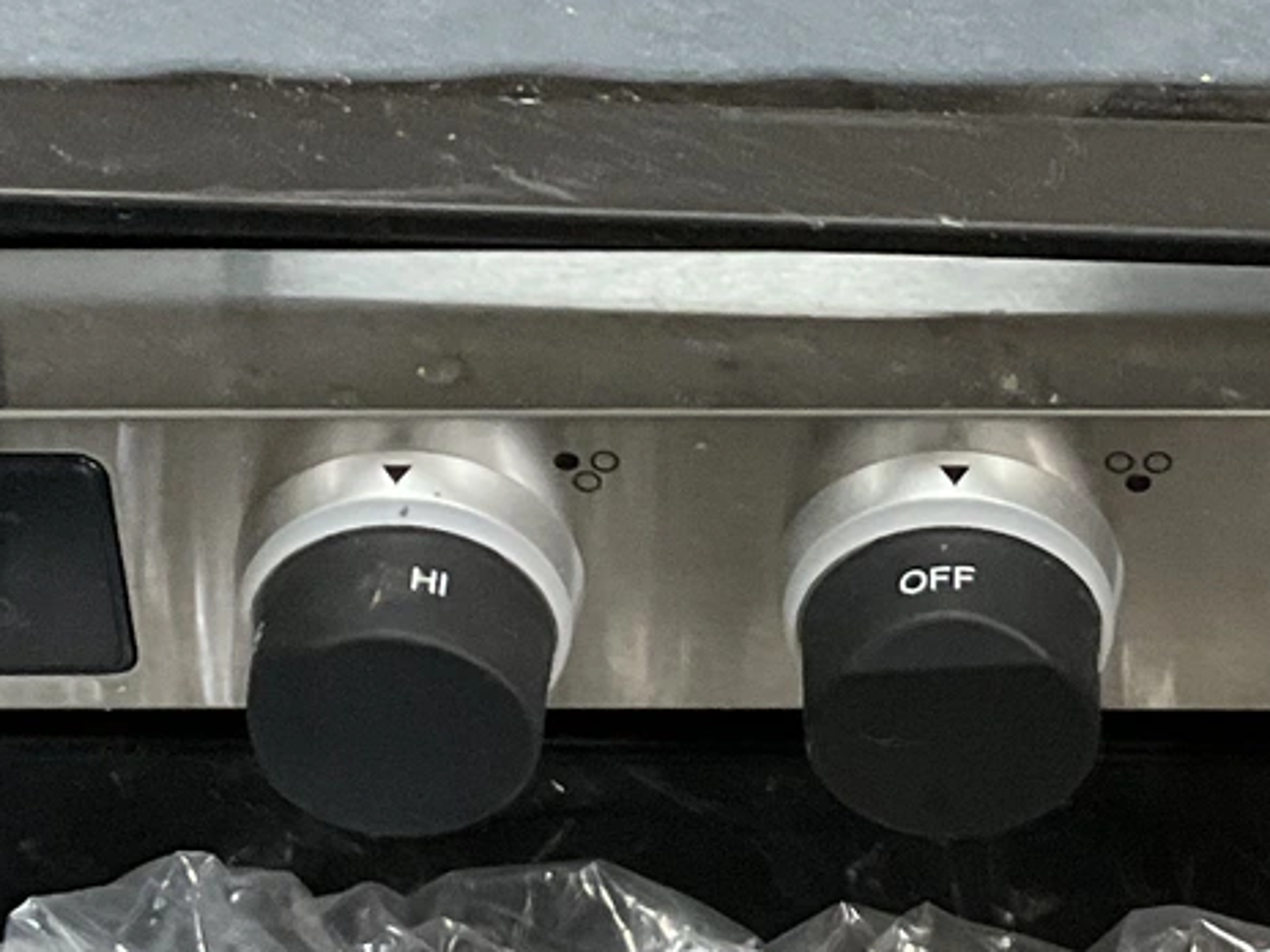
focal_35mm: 125
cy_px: 388
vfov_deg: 11.9
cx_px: 851
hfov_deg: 15.7
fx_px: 4586
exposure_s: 1/40
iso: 250
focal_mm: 3
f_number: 1.8
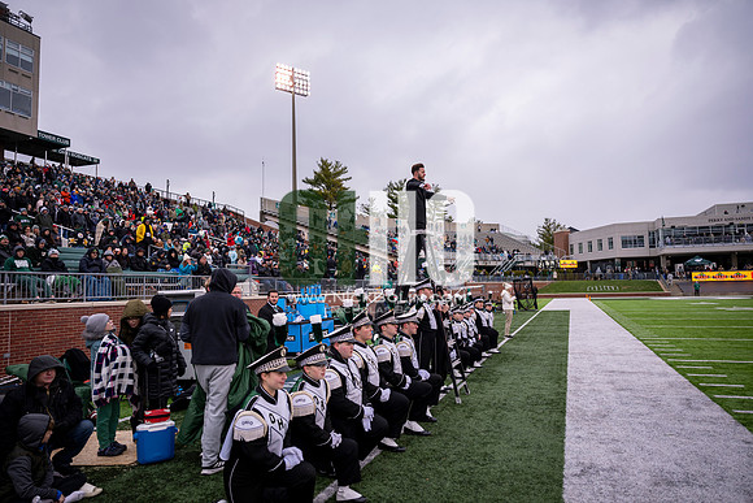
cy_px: 252
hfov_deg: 73.7
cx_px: 376
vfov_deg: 53.2
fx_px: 502
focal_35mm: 24
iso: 100
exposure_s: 1/500
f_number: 2.8
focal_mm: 24
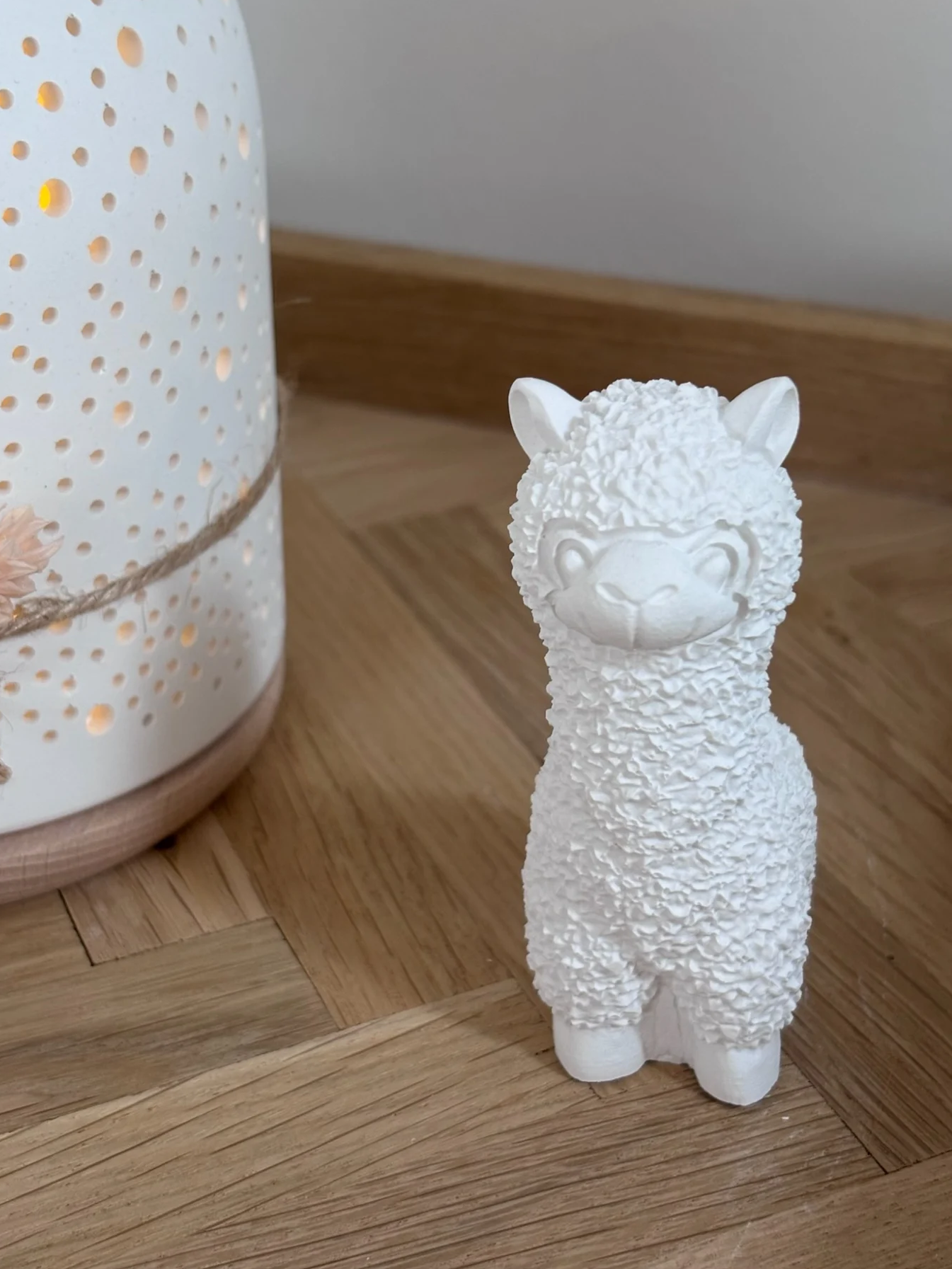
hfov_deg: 25.2
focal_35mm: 58
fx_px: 2127
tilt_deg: -30.0
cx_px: 483
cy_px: 581
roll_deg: -0.3
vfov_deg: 33.2
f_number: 1.6
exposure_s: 1/50
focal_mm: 5.96
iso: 100
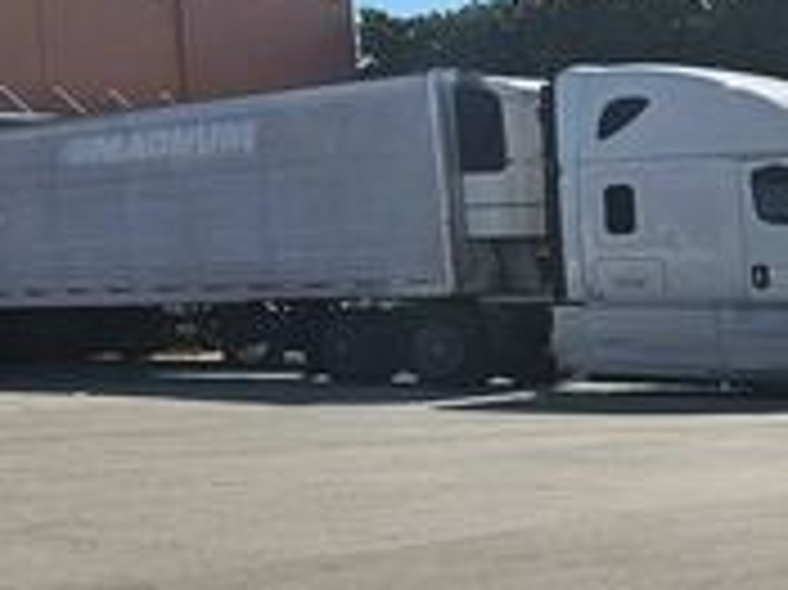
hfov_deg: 19.0
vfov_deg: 17.3
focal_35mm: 84
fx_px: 1911
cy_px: 45
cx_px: -545
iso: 12
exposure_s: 1/1663
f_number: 1.7
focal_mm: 6.3
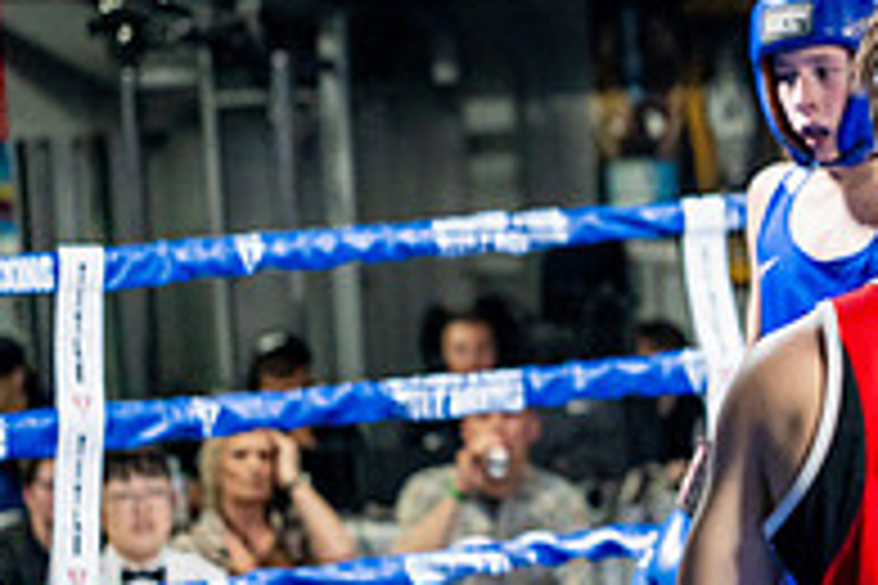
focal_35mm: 149
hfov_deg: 13.3
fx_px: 3634
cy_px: 335
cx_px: 1099
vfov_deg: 9.2
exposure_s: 1/1000
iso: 4000
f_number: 2
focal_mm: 50
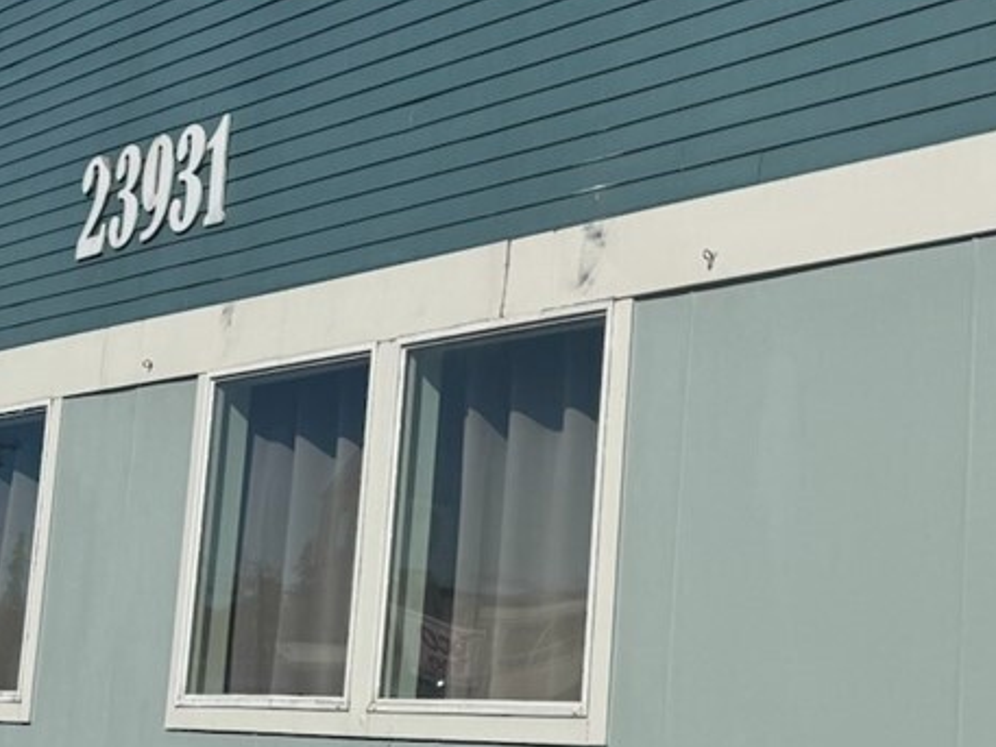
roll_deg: -3.0
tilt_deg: +9.3
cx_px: 745
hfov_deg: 23.1
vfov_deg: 17.6
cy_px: 333
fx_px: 2418
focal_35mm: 84
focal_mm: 6.76
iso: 80
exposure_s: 1/12346
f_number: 1.78
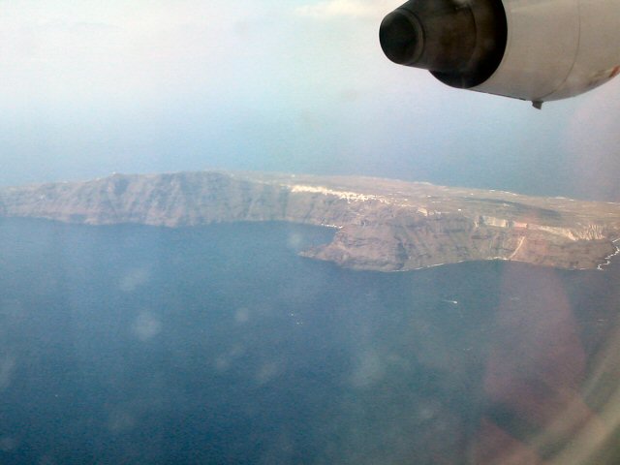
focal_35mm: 49
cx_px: 310
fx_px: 878
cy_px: 232
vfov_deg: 29.7
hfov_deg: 38.9
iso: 100
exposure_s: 1/312
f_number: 5.2
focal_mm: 7.5
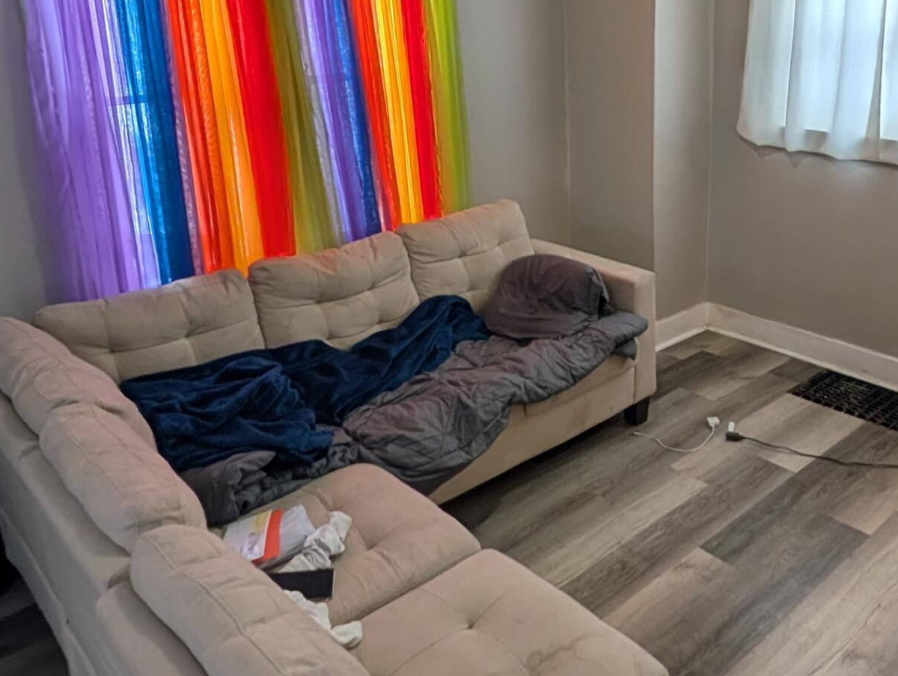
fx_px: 779
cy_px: 221
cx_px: 605
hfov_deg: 58.4
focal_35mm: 30
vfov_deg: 46.1
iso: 66
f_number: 1.7
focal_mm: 2.02
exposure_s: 1/120
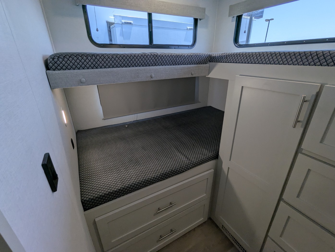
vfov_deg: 78.2
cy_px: 126
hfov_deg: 94.4
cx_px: 168
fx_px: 155
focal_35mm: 16
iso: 46
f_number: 2.2
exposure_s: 1/186
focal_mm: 2.35
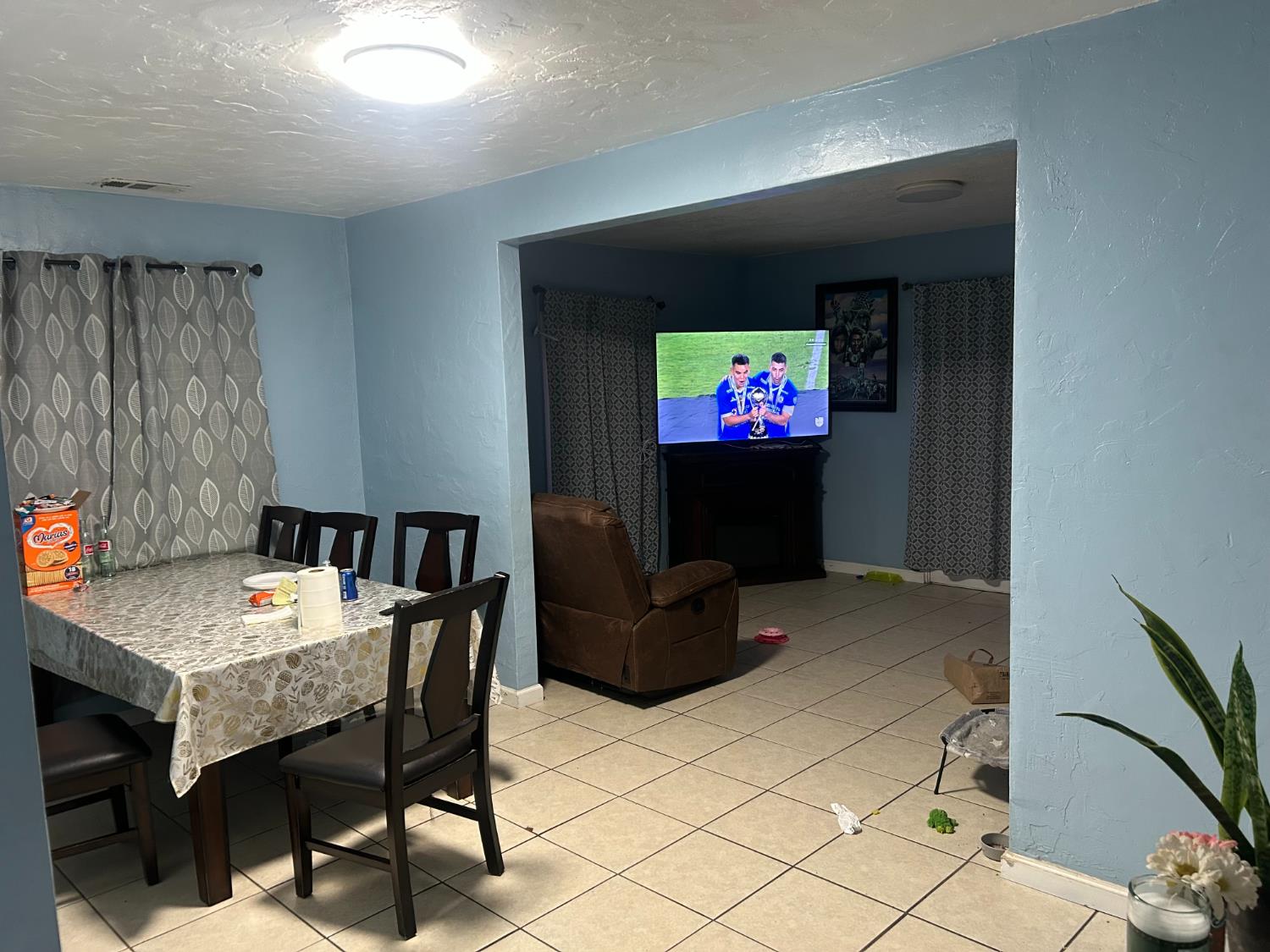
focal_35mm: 26
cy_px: 476
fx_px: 954
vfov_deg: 53.1
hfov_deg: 67.3
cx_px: 635
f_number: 1.5
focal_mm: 5.7
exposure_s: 1/60
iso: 250
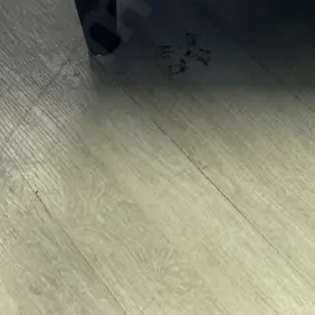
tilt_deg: -24.5
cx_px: 344
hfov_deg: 18.2
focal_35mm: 92
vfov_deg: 15.5
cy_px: -290
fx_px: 947
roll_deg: -0.4
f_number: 1.78
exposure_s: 1/100
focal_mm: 6.86
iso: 200
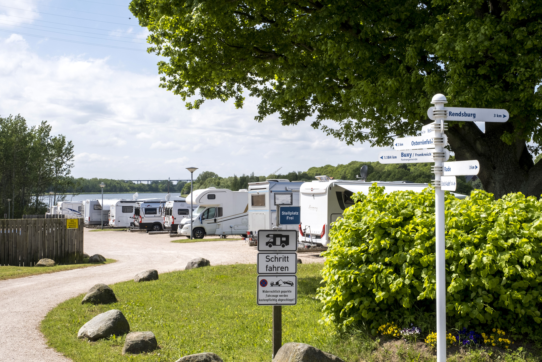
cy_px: 181
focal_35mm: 45
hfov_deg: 43.6
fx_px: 677
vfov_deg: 29.9
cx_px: 271
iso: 320
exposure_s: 1/250
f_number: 13
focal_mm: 30.2
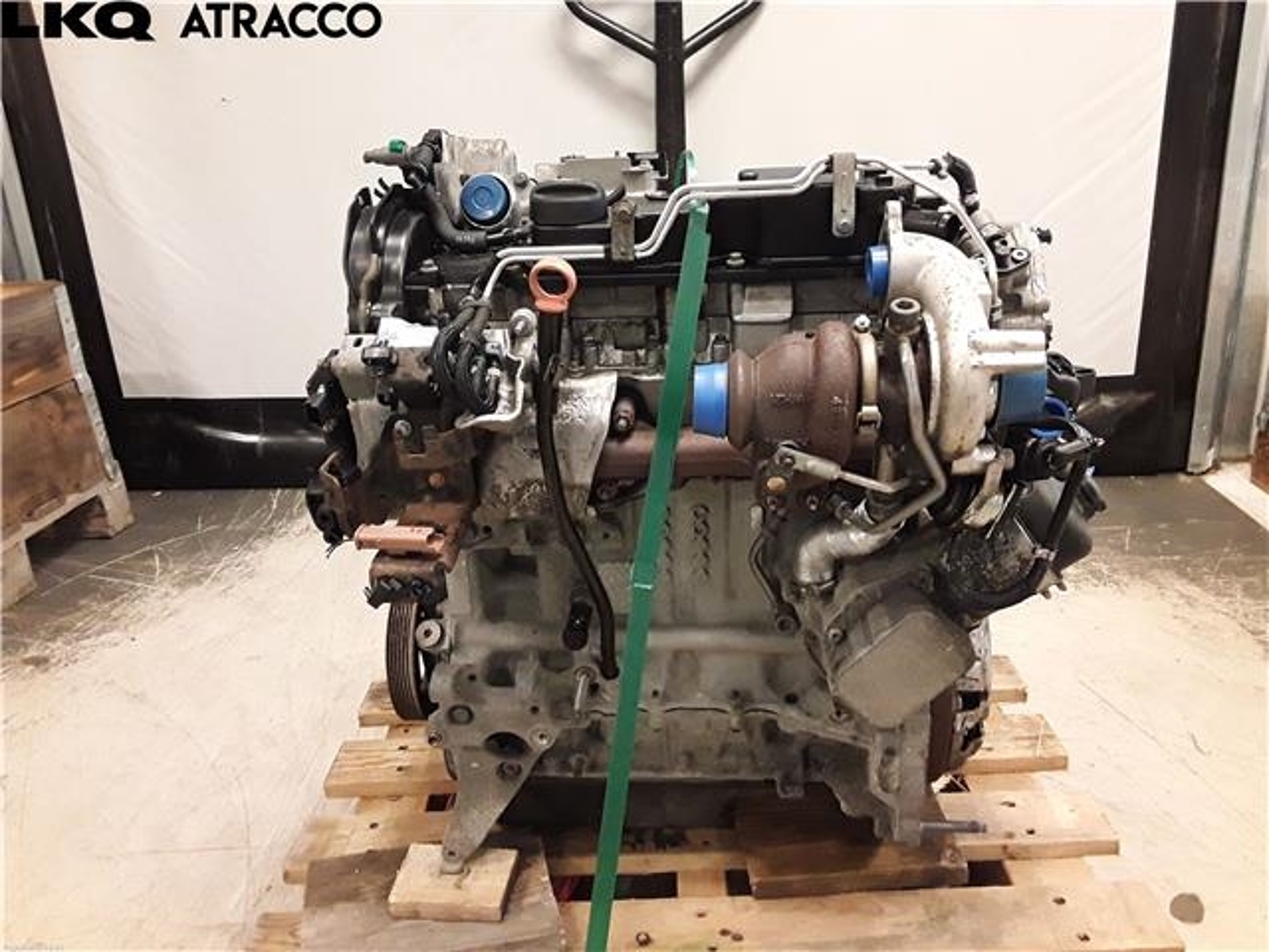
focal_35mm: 28
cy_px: 476
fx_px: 1026
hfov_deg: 63.4
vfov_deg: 49.7
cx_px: 634
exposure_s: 1/50
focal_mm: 2.91
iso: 200
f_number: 1.9
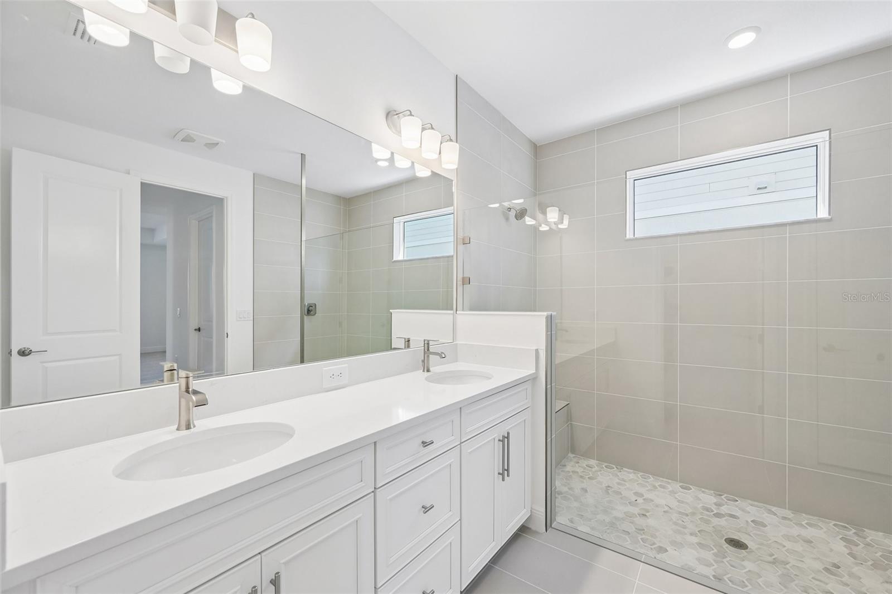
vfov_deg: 81.2
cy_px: 297
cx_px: 446
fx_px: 347
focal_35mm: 14
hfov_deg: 104.3
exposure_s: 1/125
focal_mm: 14
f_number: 8
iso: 400
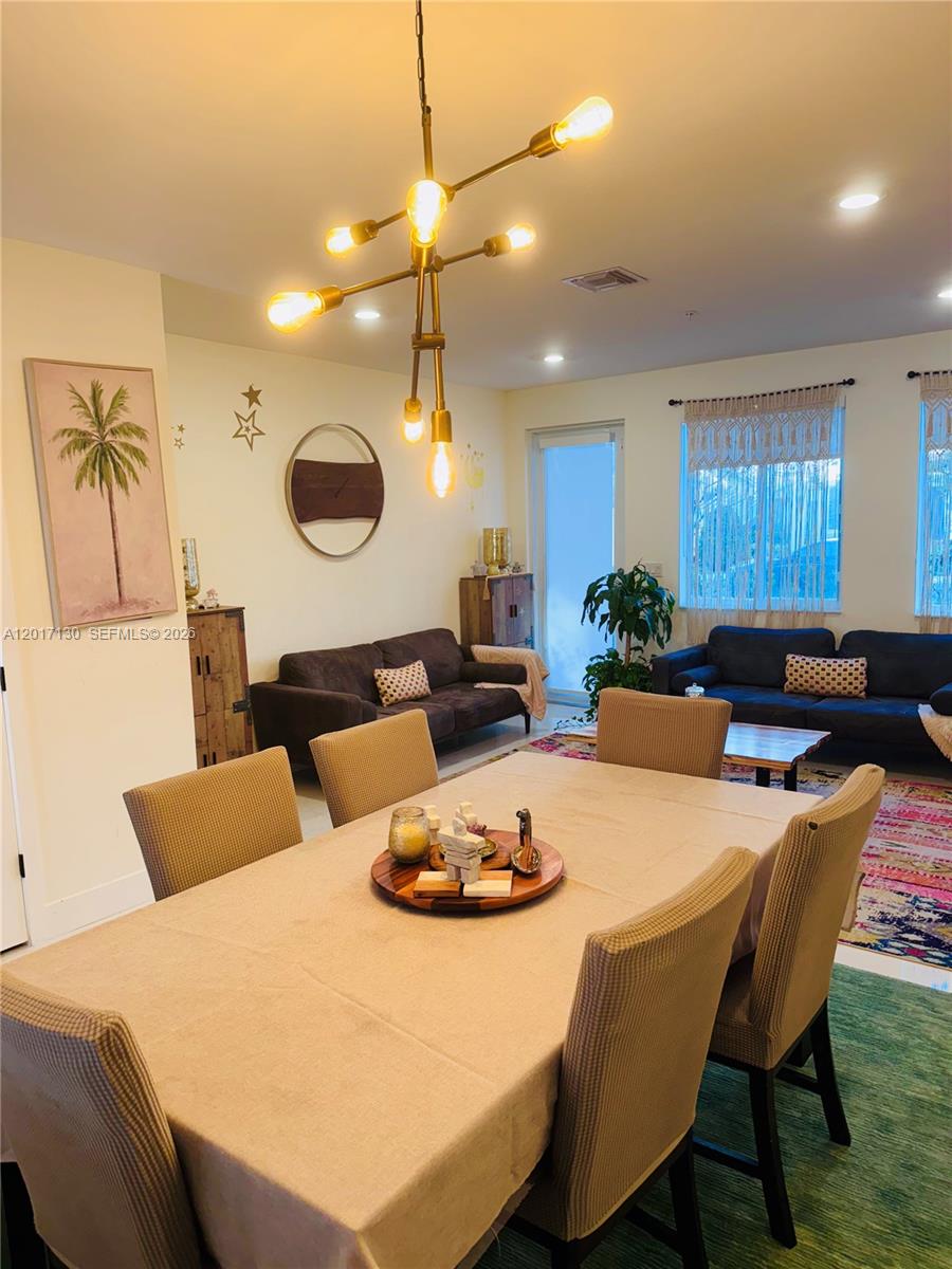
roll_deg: +2.7
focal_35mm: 24
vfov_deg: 71.6
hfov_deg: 56.8
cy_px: 634
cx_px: 476
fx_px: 880
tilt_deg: -6.5
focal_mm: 6.76
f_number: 1.78
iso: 125
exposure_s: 1/120
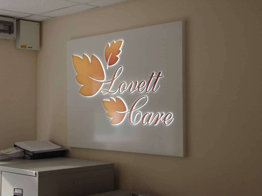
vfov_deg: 22.6
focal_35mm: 65
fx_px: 492
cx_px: 131
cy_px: 98
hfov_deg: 29.8
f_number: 3.2
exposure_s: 1/60
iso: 160
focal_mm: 16.9
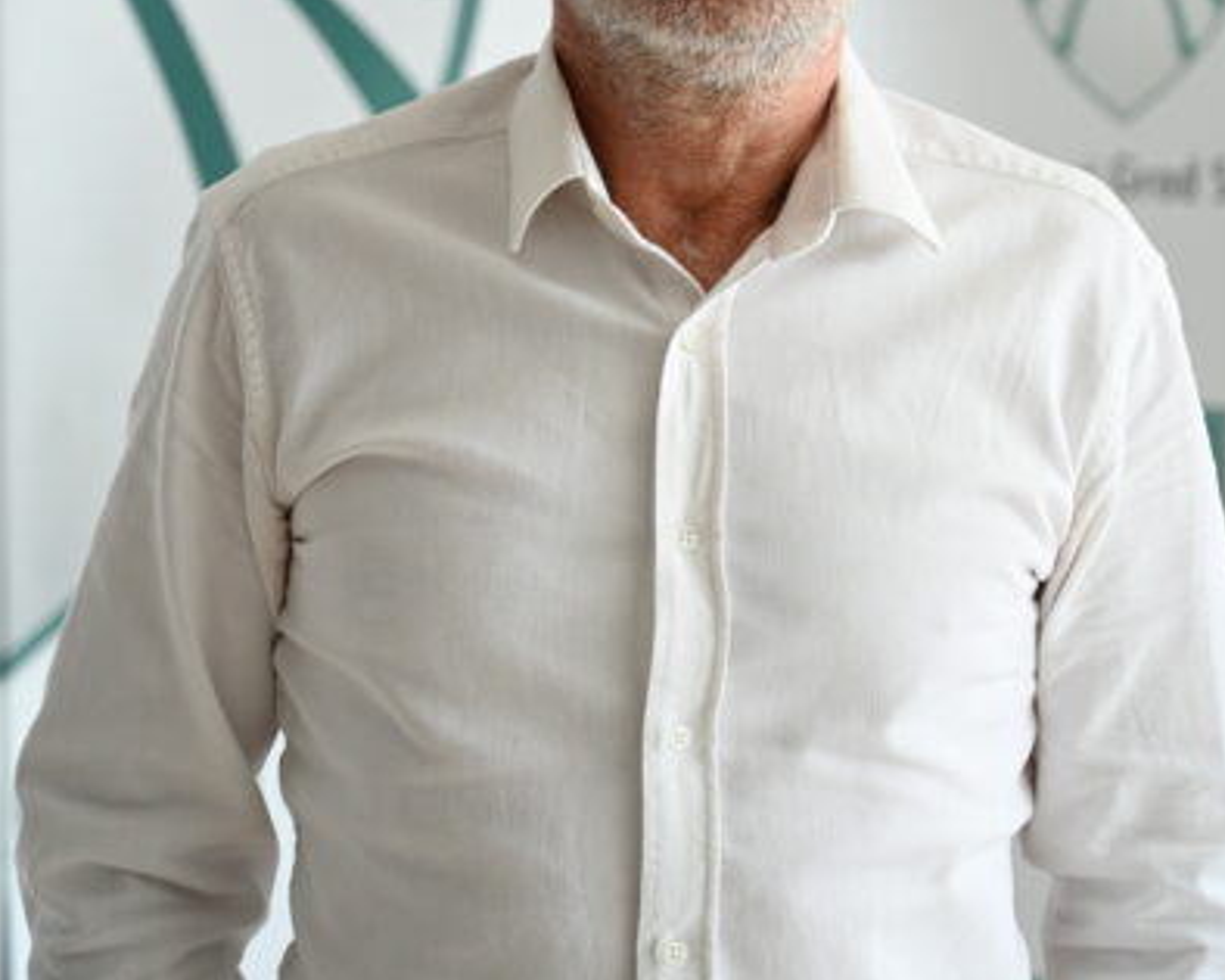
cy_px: 205
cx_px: 612
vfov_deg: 15.3
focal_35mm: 100
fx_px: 3625
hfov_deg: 19.2
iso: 1250
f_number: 4
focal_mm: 70
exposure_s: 1/160
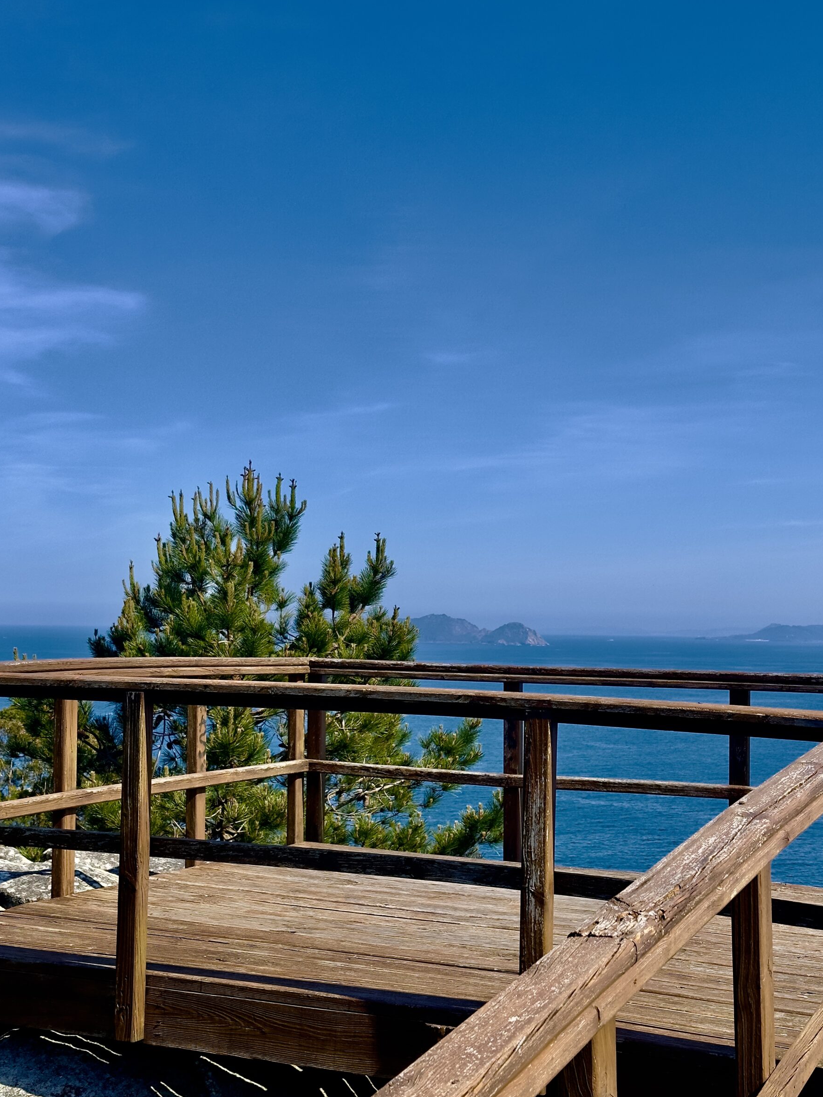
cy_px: 591
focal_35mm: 52
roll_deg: -1.4
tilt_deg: +1.5
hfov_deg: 28.0
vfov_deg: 36.8
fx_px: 1649
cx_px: 428
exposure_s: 1/4367
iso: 64
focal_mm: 6.86
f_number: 1.78
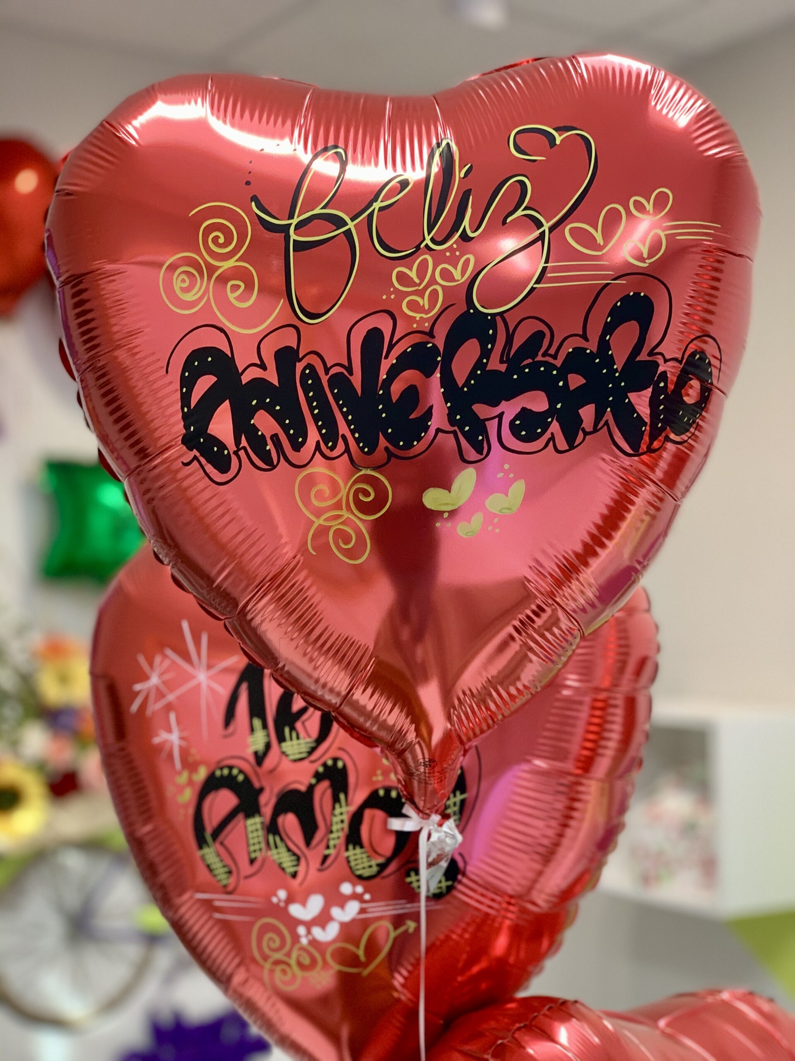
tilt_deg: +5.4
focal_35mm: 52
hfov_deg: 28.0
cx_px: 398
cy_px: 530
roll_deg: +0.1
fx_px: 1592
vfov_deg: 36.8
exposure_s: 1/60
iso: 125
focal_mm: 6
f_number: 2.4
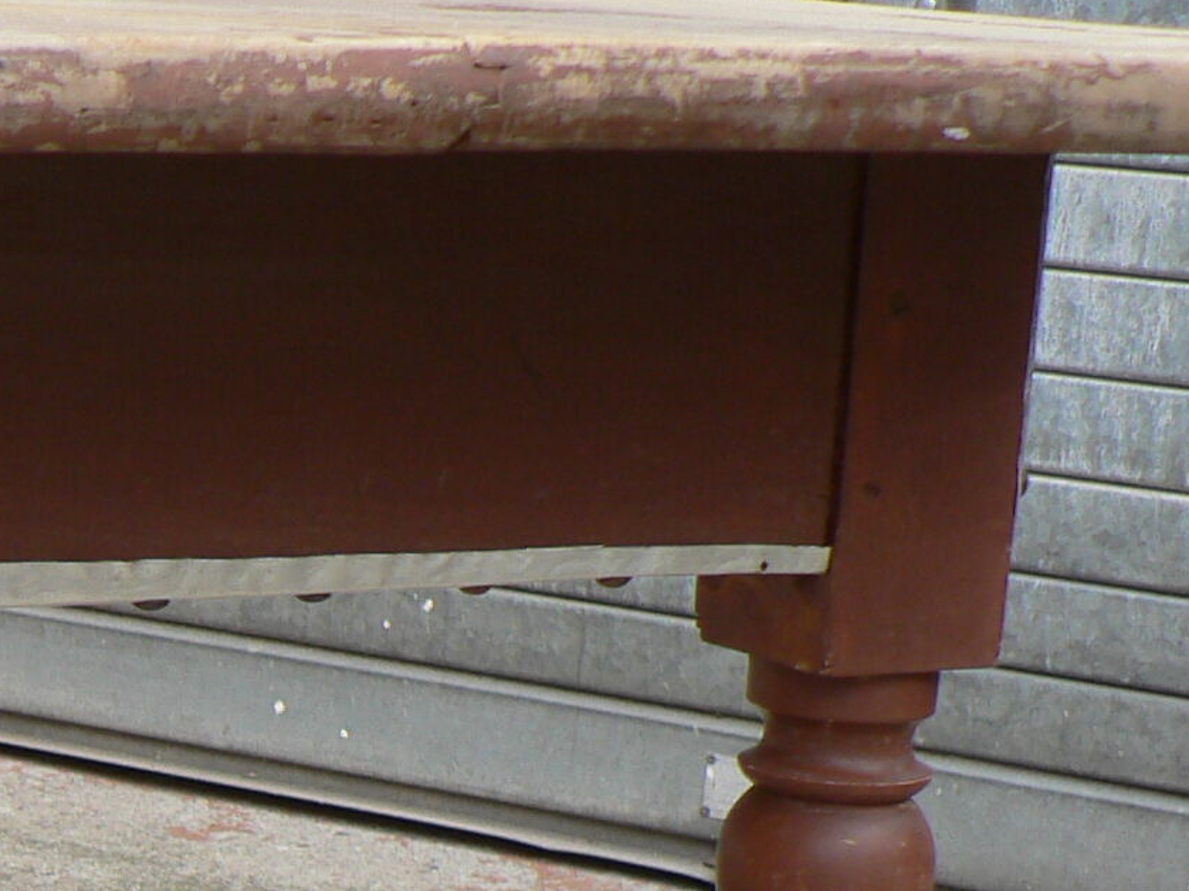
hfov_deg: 16.6
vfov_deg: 12.8
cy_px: 1307
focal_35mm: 110
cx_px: -471
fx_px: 3777
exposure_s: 1/250
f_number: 2.8
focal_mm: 6
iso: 80
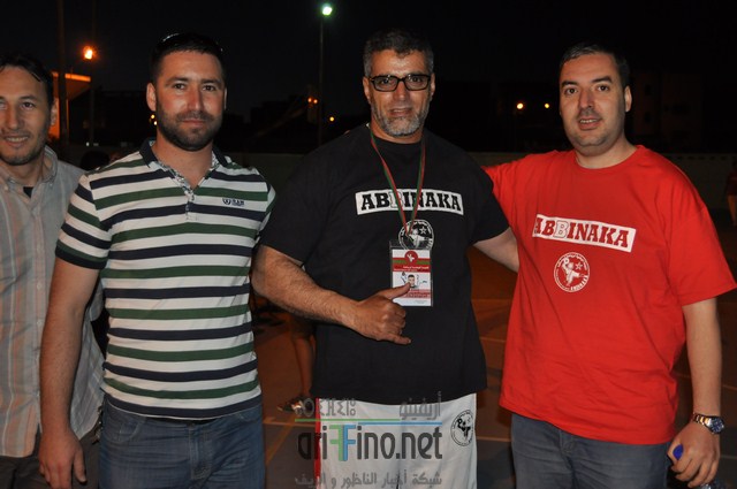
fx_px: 920
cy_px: 244
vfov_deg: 29.8
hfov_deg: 43.7
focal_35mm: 45
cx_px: 368
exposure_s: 1/60
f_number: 4.2
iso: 800
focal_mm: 30
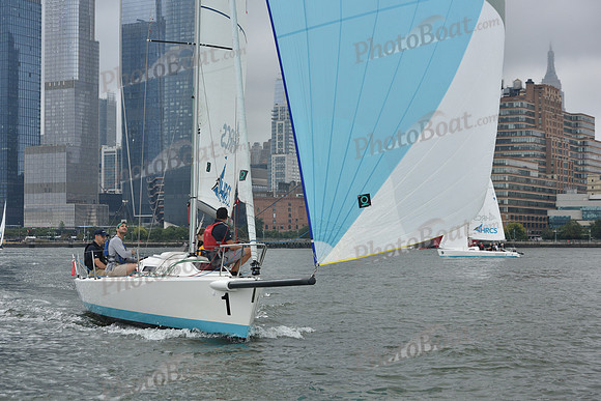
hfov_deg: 28.8
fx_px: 1169
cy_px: 200
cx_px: 300
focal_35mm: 70
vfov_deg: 19.5
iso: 400
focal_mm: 70
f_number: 8
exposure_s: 1/800
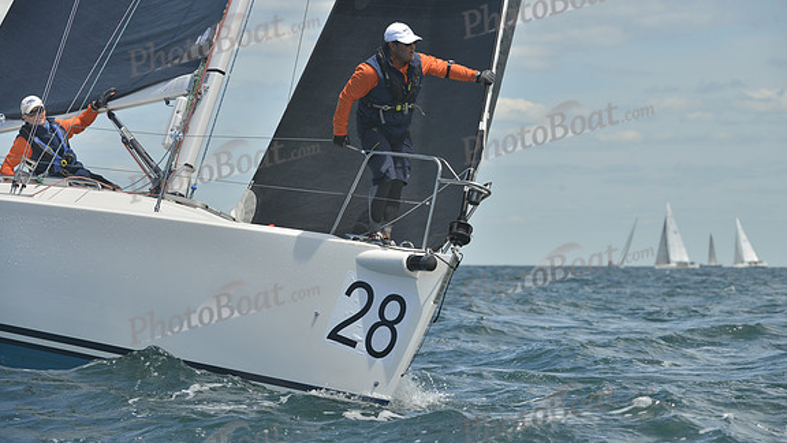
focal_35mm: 232
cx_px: 392
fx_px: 4841
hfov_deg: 9.3
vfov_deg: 5.2
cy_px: 219
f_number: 9
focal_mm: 220
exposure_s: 1/800
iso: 280
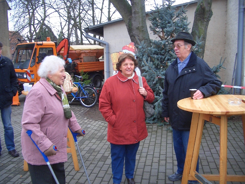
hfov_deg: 52.6
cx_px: 122
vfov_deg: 40.7
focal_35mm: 35
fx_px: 248
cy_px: 92
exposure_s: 1/60
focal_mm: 5.8
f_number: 2.6
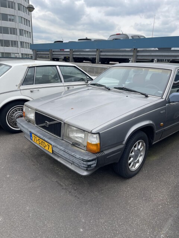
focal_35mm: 25
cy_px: 119
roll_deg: -2.5
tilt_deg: -19.0
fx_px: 172
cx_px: 90
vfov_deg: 69.4
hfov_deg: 54.9
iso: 32
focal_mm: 5.1
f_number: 1.6
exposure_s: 1/1370
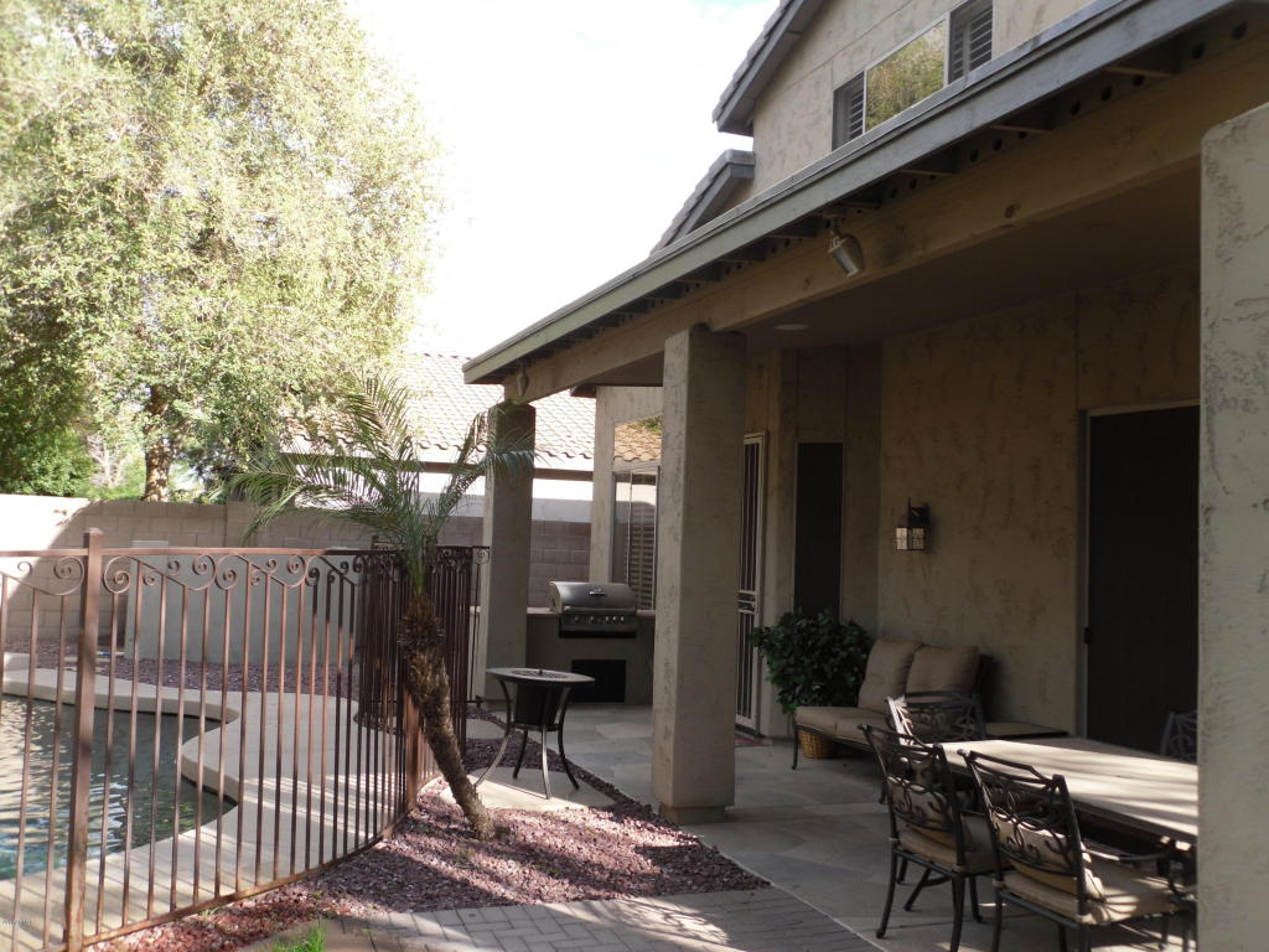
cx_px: 634
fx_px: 1650
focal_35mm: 45
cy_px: 476
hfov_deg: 42.1
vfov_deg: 32.2
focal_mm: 6.3
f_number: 3.5
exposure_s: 1/152
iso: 80
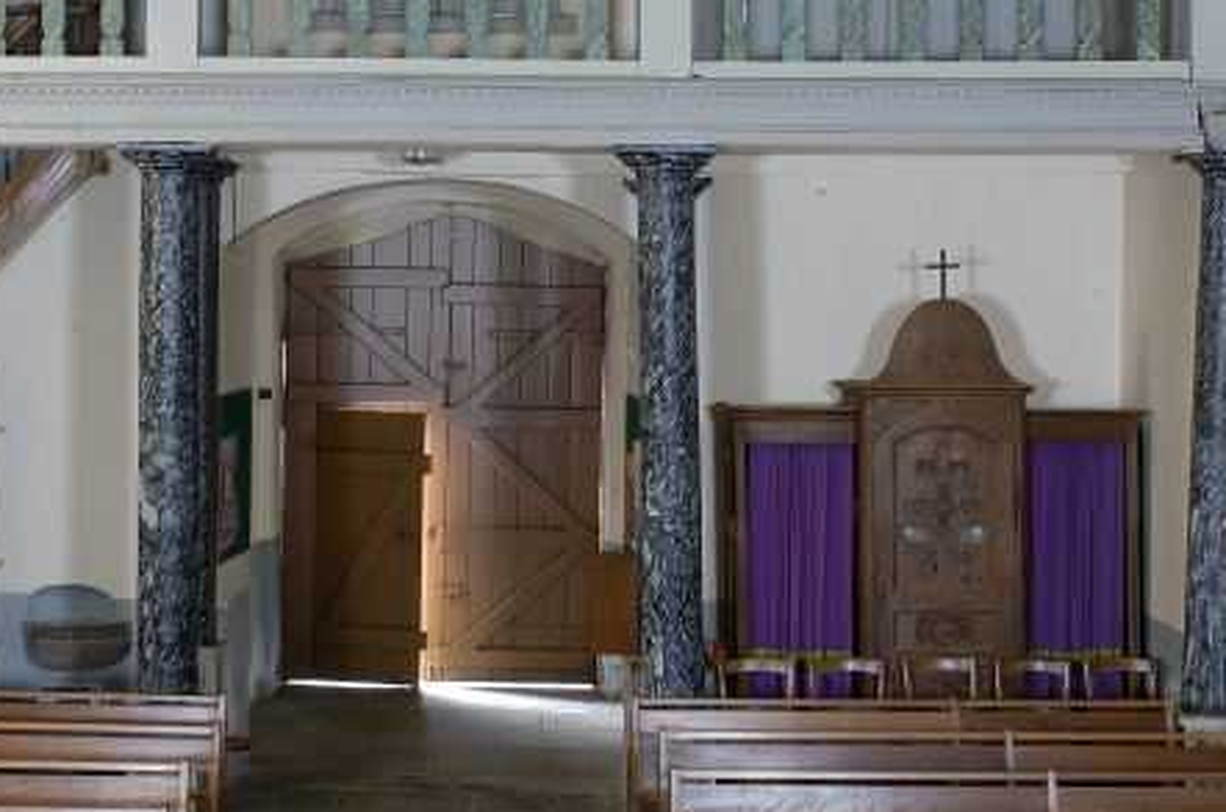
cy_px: 152
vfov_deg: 16.7
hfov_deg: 25.1
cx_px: 472
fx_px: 2749
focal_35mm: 81
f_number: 10
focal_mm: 31
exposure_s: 1/2
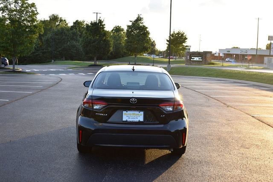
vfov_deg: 26.5
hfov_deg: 38.9
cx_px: 136
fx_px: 387
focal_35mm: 51
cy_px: 91
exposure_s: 1/250
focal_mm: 34
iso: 200
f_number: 5.6
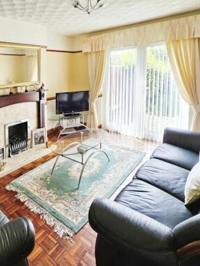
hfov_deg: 65.4
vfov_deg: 81.2
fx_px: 154
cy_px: 114
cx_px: 80
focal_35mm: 20
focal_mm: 1.7
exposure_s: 1/50
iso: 32
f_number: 2.2
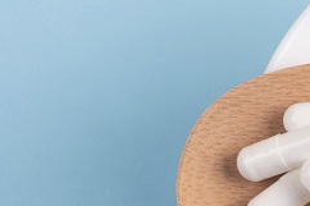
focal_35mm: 238
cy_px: 190
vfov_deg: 5.8
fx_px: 2048
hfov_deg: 8.6
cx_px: 373
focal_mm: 42.5
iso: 100
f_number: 10
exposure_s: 1/160
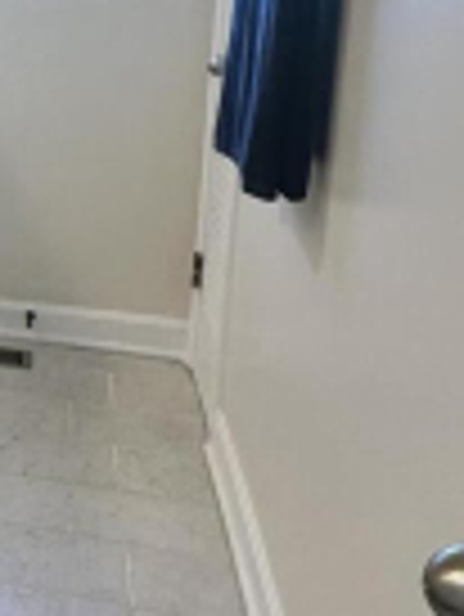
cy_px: 101
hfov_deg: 16.8
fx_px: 1213
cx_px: -437
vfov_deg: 27.8
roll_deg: +0.1
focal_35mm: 68
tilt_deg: -9.3
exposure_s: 1/120
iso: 200
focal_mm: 2.22
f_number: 2.2
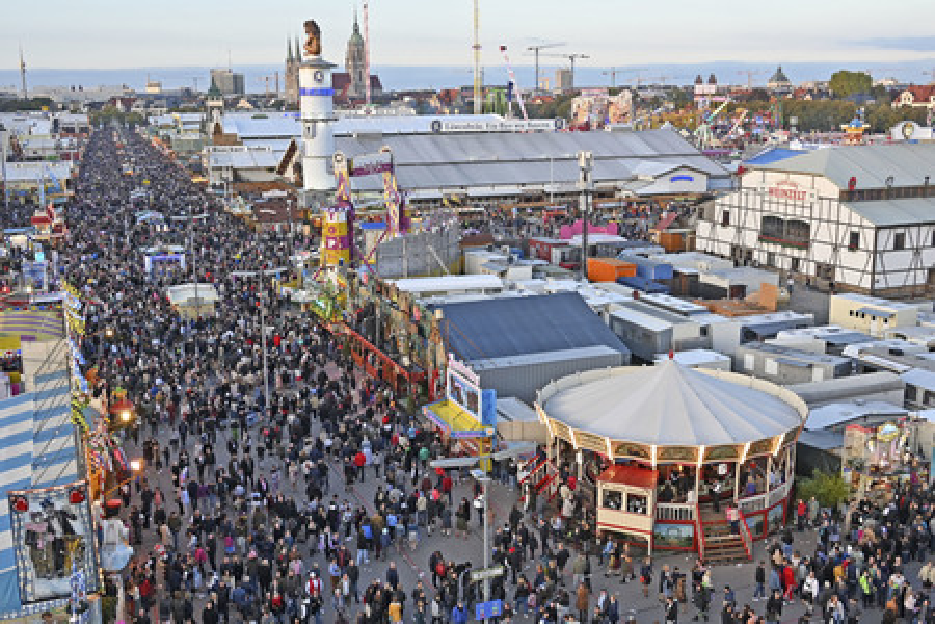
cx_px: 468
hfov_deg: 53.1
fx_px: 935
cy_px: 312
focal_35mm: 36
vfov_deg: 36.9
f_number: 4
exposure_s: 1/250
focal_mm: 24
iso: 400
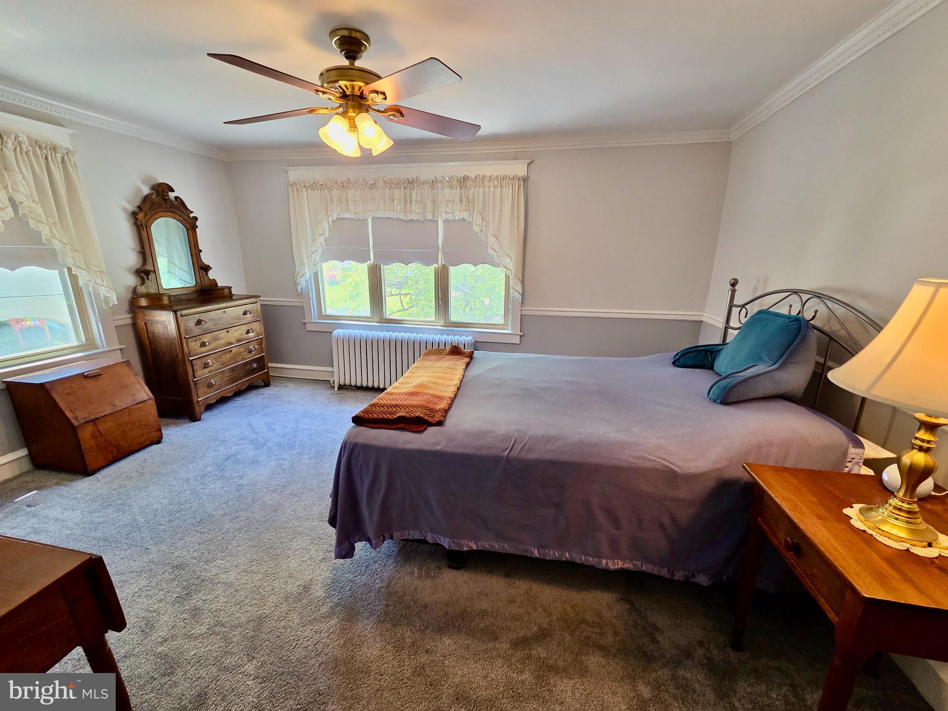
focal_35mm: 13
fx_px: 356
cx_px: 474
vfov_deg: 89.9
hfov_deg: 106.2
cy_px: 356
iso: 160
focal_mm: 2.2
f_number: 2.2
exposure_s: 1/60
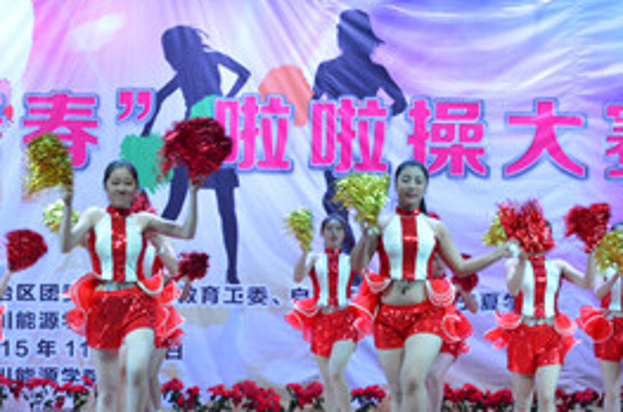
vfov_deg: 15.2
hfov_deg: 22.7
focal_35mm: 89
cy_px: 284
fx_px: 1536
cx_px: 159
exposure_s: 1/160
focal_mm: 26
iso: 800
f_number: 6.3
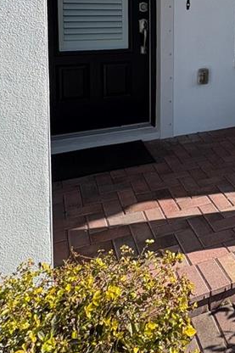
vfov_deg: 42.2
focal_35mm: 42
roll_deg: -0.3
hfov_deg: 28.2
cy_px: 28
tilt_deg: -4.3
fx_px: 412
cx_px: 275
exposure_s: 1/796
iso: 40
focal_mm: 2.22
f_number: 2.2
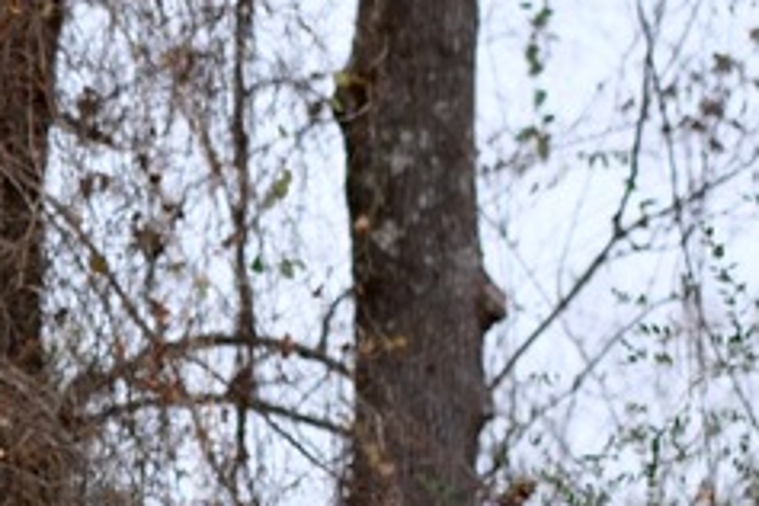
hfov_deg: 3.6
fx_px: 11995
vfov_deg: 2.4
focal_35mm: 569
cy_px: 789
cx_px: -746
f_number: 2.5
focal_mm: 90
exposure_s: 1/1000
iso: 320
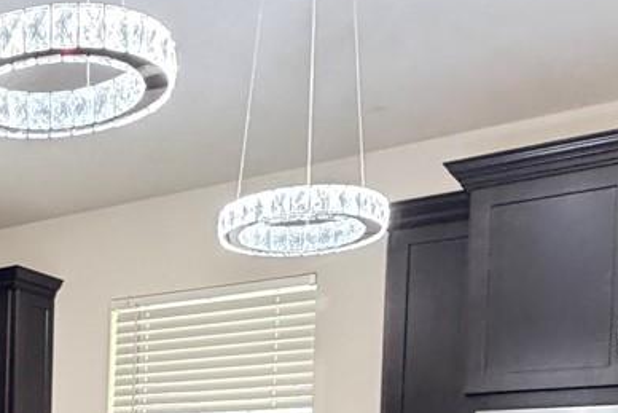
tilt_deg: -1.0
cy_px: 550
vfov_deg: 20.5
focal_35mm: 60
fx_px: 1030
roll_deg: -1.6
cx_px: -92
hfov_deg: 29.5
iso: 640
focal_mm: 2.22
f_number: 2.2
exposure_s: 1/60
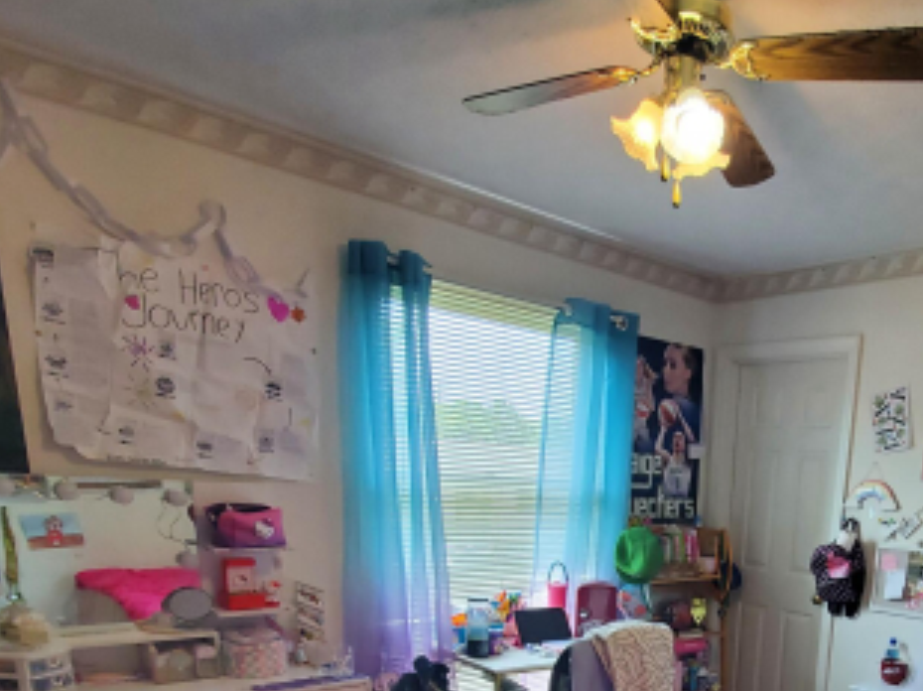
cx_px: 695
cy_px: 673
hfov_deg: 60.0
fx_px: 746
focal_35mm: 28
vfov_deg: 43.4
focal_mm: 1.8
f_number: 2.2
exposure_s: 1/60
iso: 160
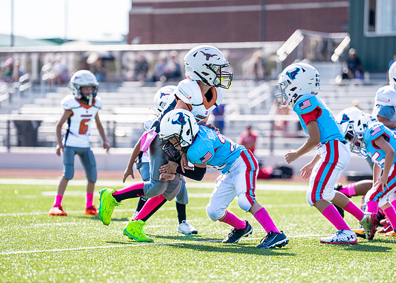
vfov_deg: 8.4
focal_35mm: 171
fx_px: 1926
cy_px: 151
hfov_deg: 11.7
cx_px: 187
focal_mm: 146
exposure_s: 1/1250
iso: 100
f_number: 2.8
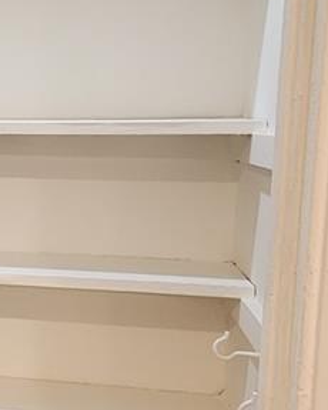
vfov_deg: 35.3
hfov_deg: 25.7
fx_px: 642
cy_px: 217
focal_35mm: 53
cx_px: -66
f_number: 2.2
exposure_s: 1/60
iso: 320
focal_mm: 2.2
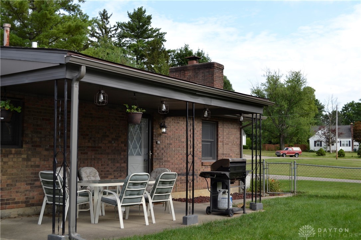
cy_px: 120
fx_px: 451
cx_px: 180
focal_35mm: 45
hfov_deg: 43.6
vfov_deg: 29.9
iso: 100
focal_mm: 30
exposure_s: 1/200
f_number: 5.6
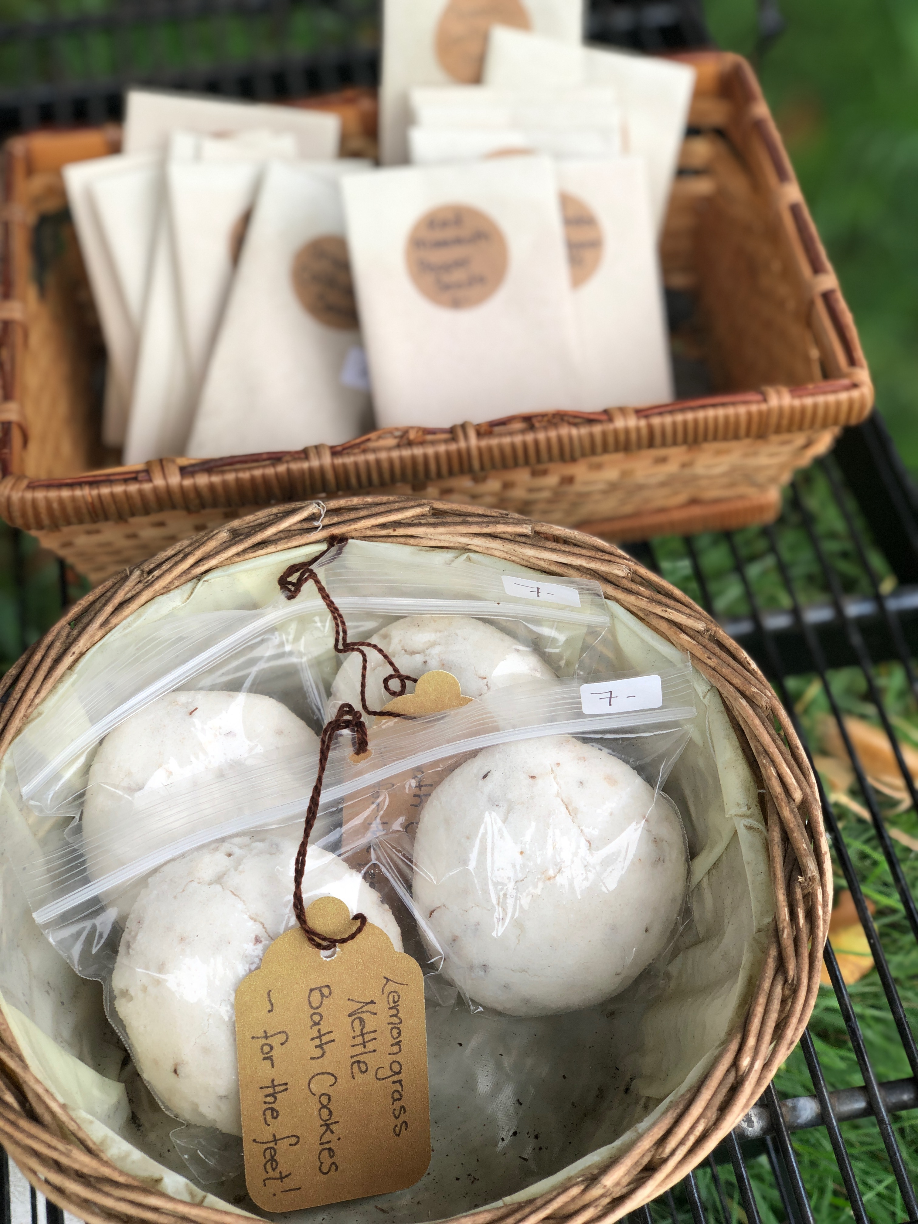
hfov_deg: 28.0
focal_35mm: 52
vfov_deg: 36.8
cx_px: 459
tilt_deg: -49.9
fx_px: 1839
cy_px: 612
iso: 20
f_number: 2.4
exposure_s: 1/120
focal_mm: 6
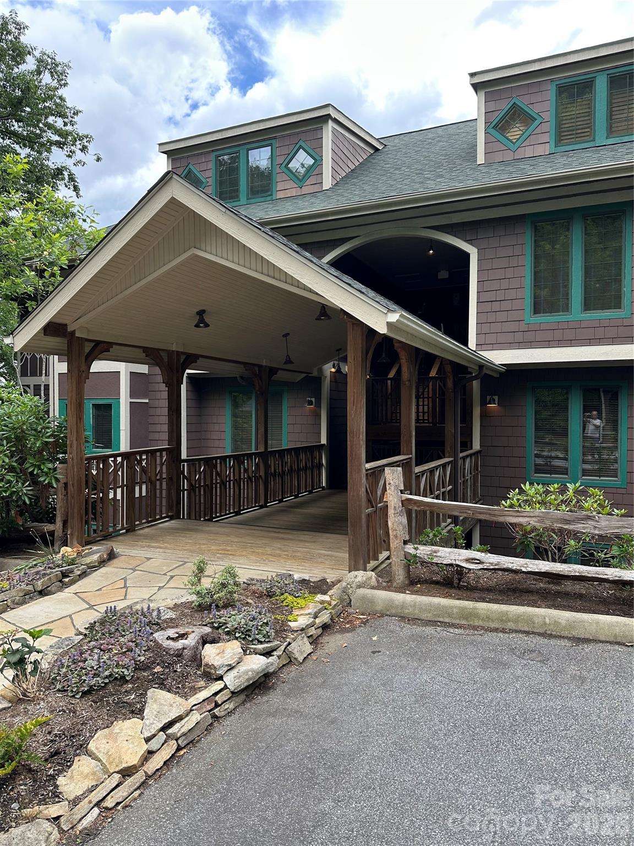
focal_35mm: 24
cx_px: 317
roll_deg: -0.7
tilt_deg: -0.6
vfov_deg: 71.6
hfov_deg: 56.8
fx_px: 586
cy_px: 423
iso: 80
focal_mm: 6.86
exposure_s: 1/729
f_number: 1.78
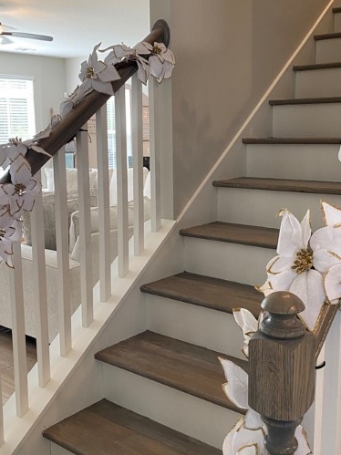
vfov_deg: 46.7
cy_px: 206
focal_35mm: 40
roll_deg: -0.4
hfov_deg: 35.9
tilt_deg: -7.5
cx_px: 199
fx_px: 526
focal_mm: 4.25
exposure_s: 1/60
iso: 125
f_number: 1.8
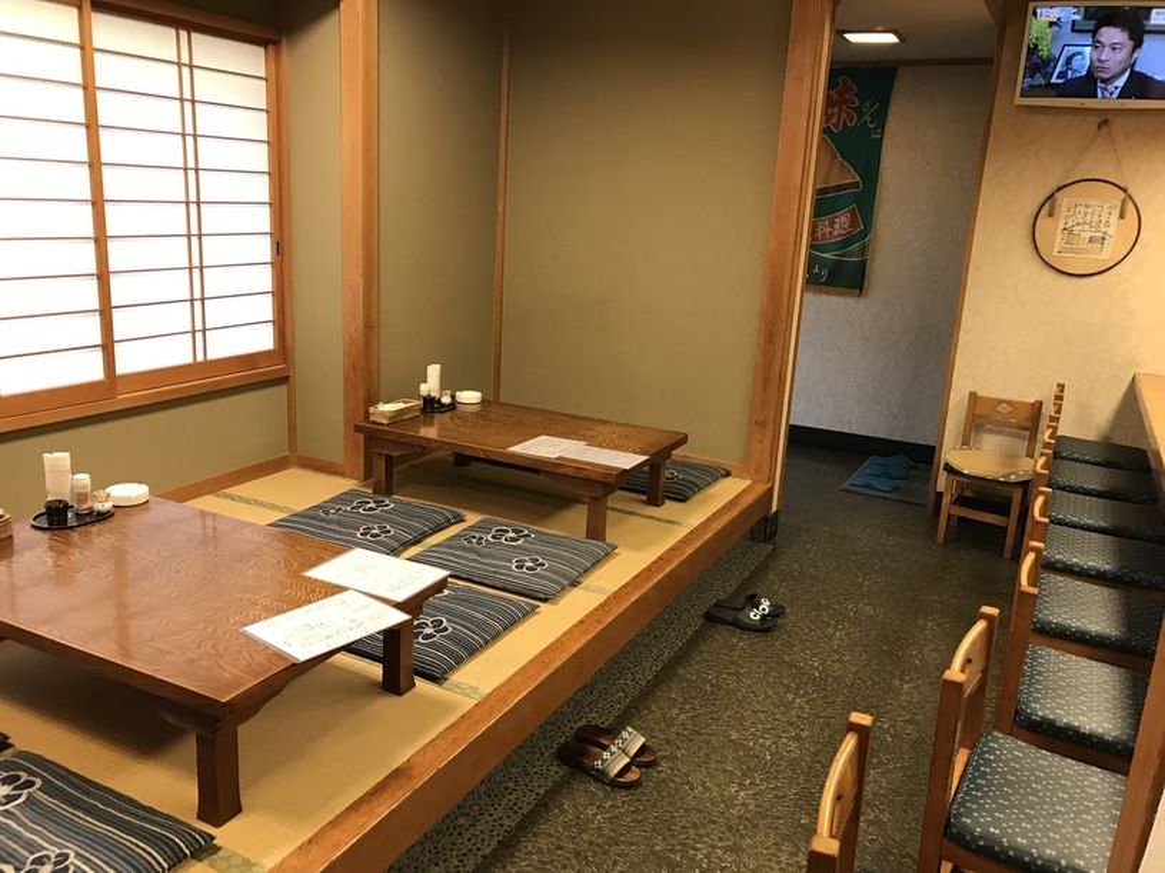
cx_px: 582
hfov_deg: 63.5
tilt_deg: -13.6
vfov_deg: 49.7
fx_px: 942
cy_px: 436
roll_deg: -3.6
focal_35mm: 28
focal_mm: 3.99
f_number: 1.8
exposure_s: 1/25
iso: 40
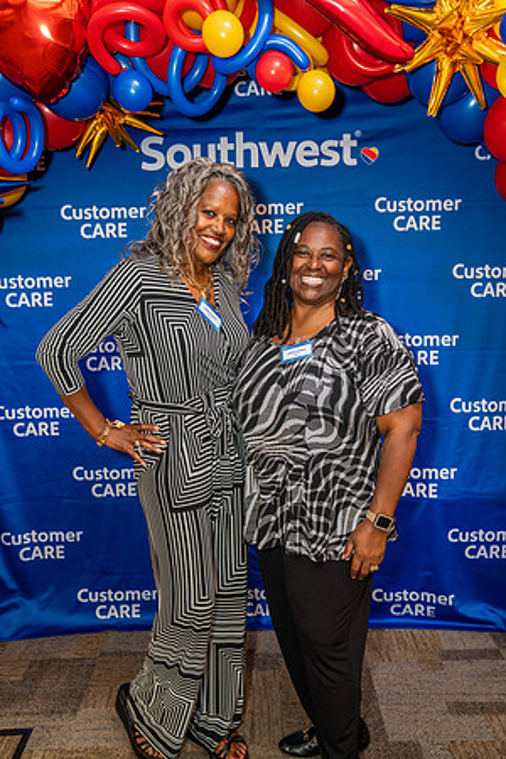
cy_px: 380
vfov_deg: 54.4
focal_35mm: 35
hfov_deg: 37.9
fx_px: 738
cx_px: 253
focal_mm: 35
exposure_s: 1/160
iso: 2000
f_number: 4.5
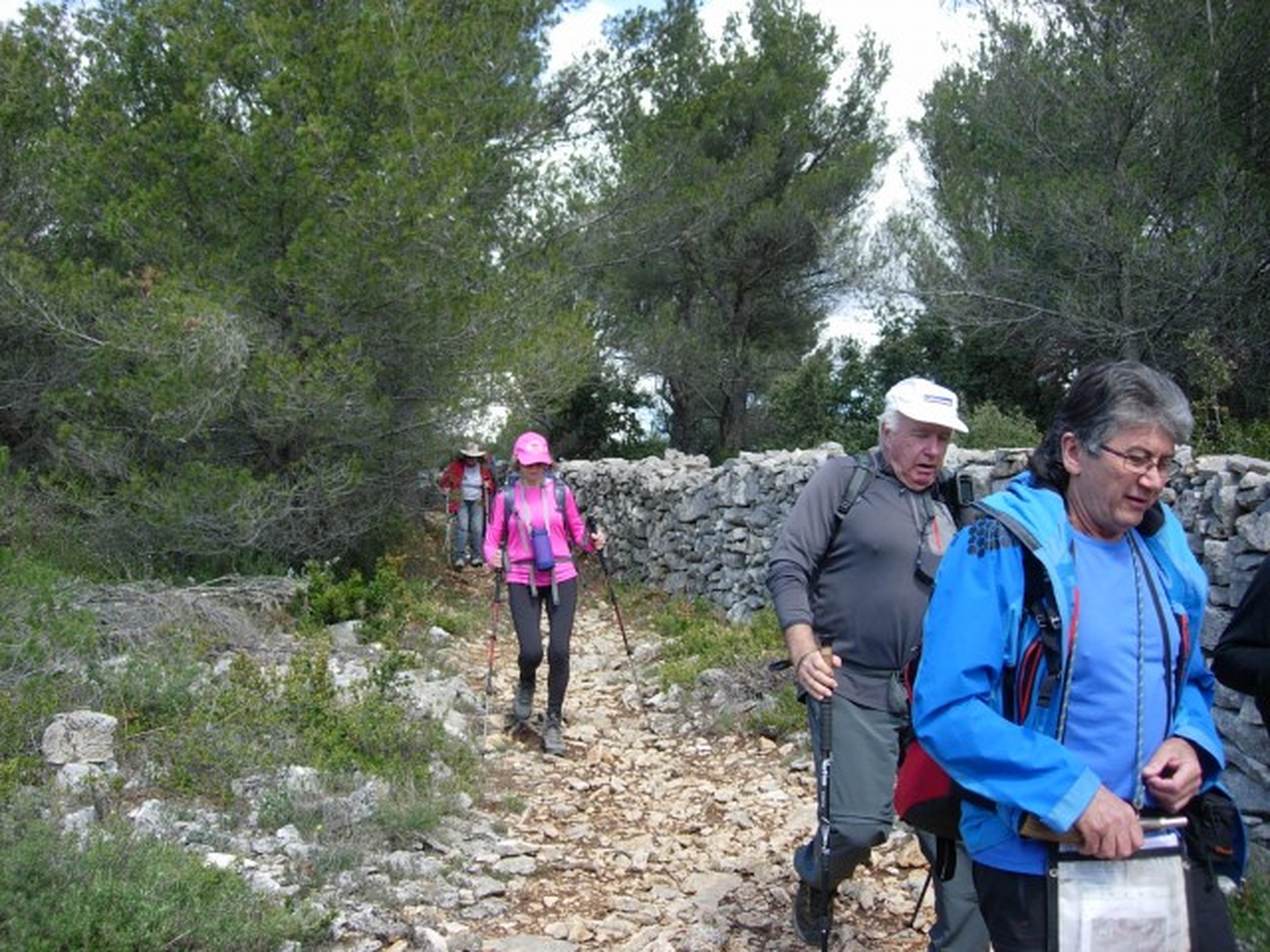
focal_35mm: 38
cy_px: 476
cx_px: 635
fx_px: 1394
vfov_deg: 37.7
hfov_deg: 49.0
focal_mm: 7.8
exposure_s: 1/430
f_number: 2.8
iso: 64
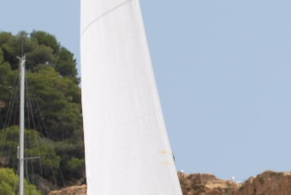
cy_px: 250
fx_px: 4842
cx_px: 329
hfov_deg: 3.4
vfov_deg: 2.3
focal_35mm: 598
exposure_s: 1/400
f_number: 5.6
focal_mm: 70
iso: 100
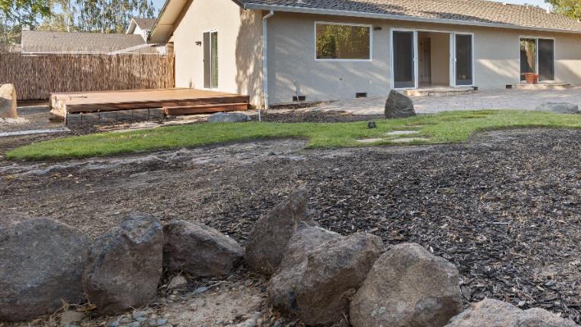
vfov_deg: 39.3
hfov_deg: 57.8
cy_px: 90
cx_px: 511
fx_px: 447
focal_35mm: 29
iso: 125
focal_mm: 14
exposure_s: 1/20
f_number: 9
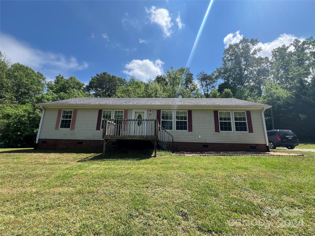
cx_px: 158
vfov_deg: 89.9
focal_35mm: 13
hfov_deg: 106.2
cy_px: 118
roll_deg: -1.9
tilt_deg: +11.5
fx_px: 118
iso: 32
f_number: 1.8
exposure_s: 1/821
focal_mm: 1.57
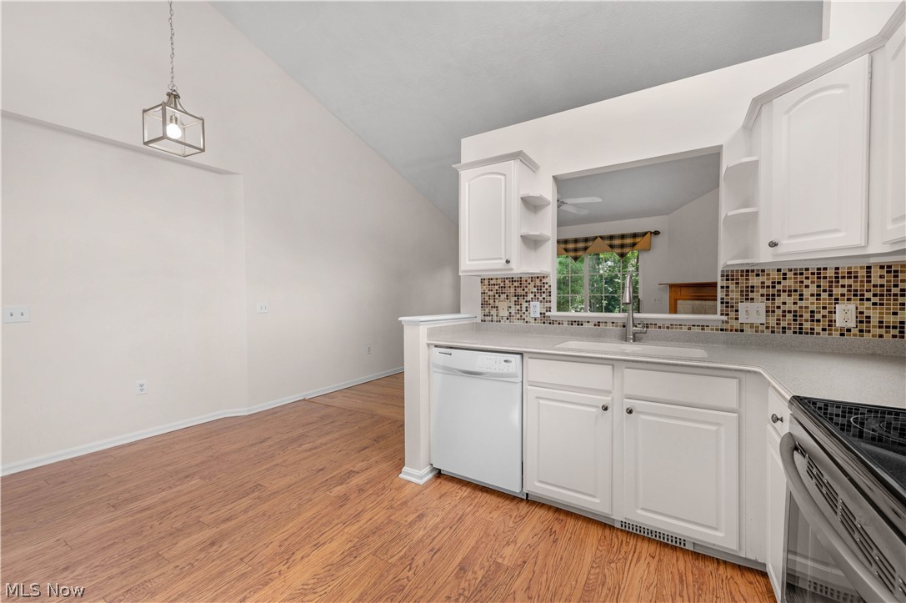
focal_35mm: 14
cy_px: 302
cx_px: 453
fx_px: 352
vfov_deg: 81.1
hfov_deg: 104.3
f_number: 9
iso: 250
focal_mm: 14
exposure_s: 1/60
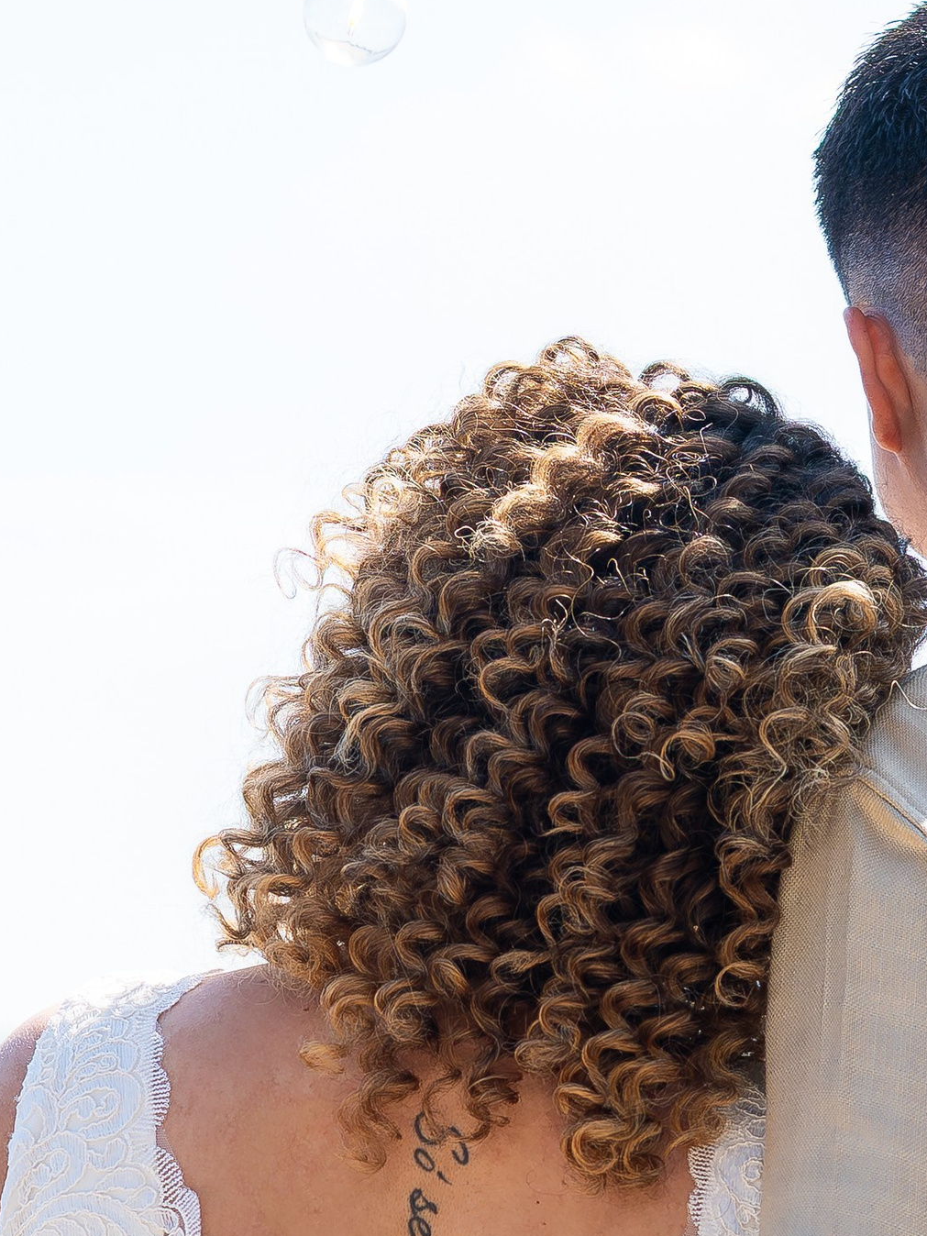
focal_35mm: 230
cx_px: 765
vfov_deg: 8.6
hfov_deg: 6.5
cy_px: 1131
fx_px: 8212
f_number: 3.5
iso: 160
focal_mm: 56
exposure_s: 1/800
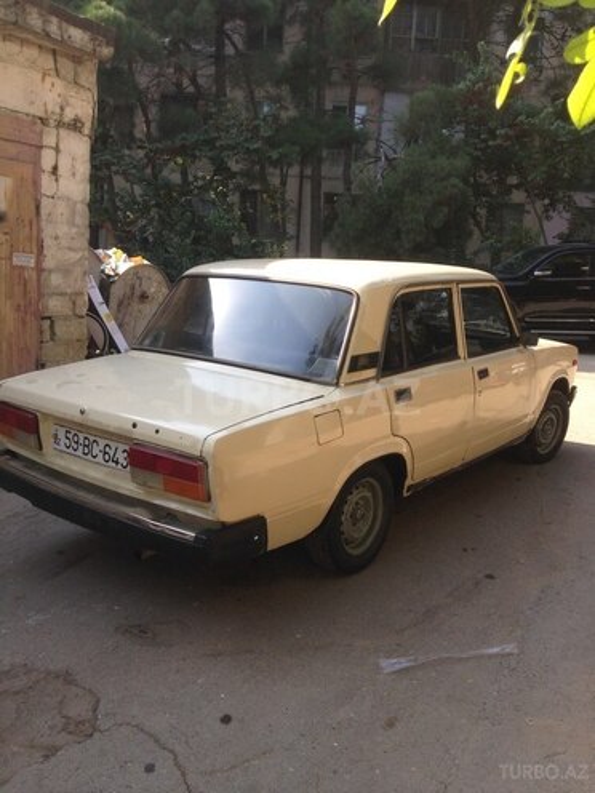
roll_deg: -3.2
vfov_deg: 55.4
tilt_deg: -6.9
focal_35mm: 33
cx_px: 298
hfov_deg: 42.9
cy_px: 396
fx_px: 756
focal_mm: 4.12
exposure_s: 1/459
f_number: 2.4
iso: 50
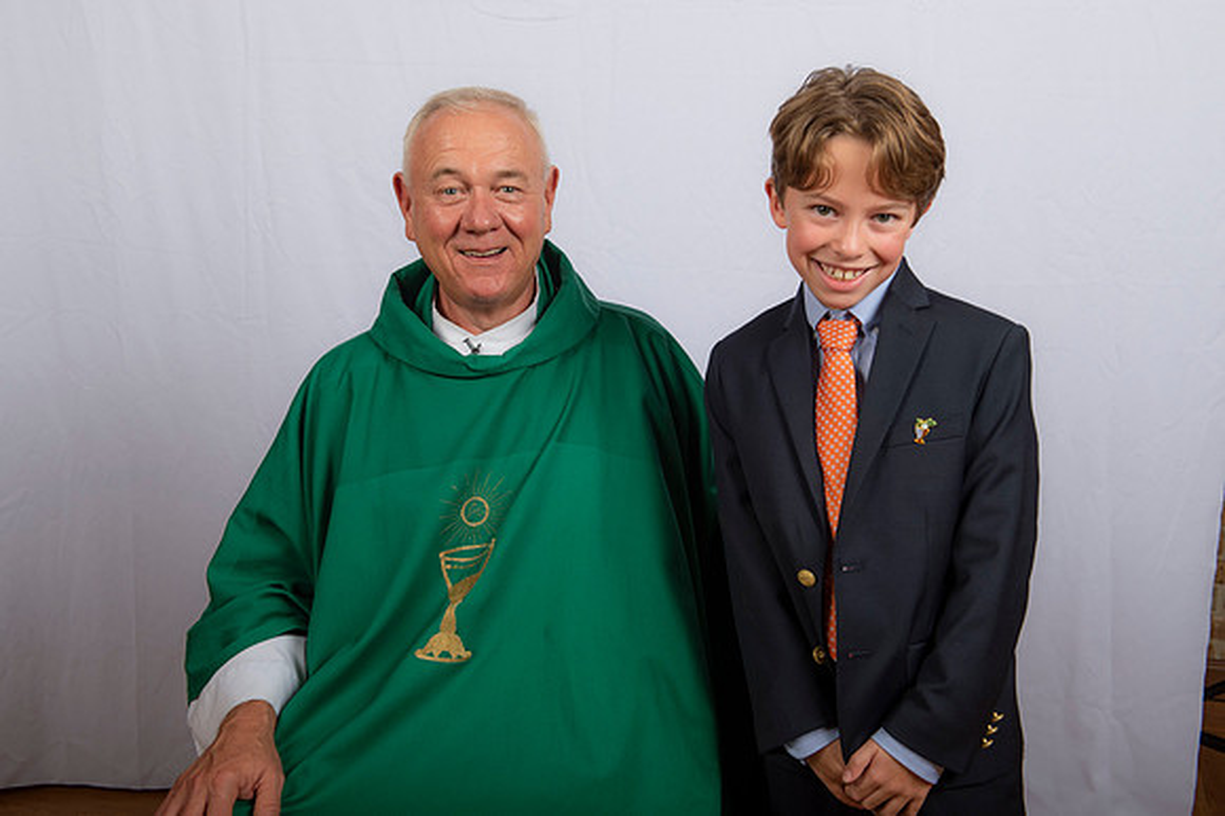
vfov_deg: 28.0
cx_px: 612
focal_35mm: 48
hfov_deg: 41.1
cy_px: 408
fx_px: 1632
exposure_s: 1/200
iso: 320
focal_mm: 48
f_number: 8
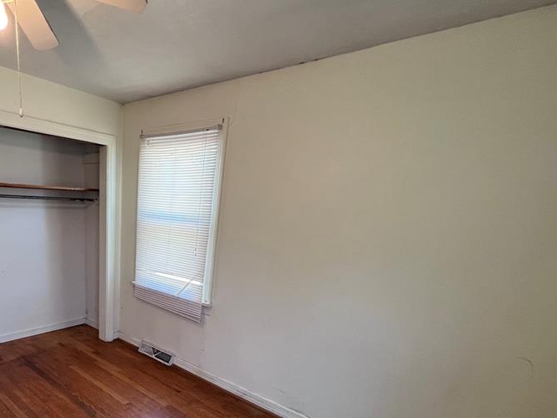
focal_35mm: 20
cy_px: 308
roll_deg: -3.6
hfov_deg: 77.8
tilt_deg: -16.3
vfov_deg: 62.5
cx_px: 166
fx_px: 322
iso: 160
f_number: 1.8
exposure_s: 1/60
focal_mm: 1.57
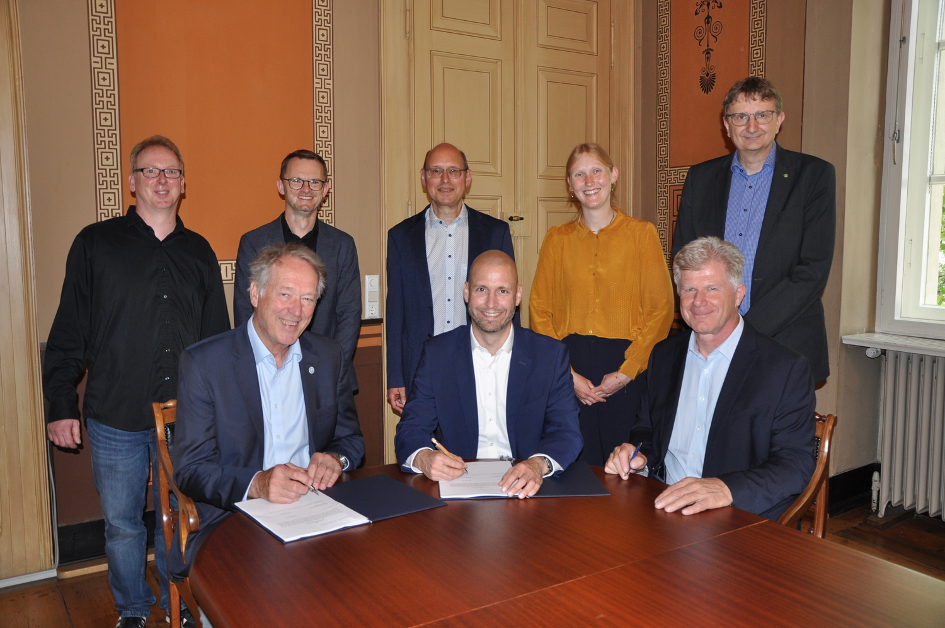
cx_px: 472
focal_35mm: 32
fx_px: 826
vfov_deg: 41.6
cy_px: 314
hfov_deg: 59.6
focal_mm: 21
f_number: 3.8
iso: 400
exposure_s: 1/60
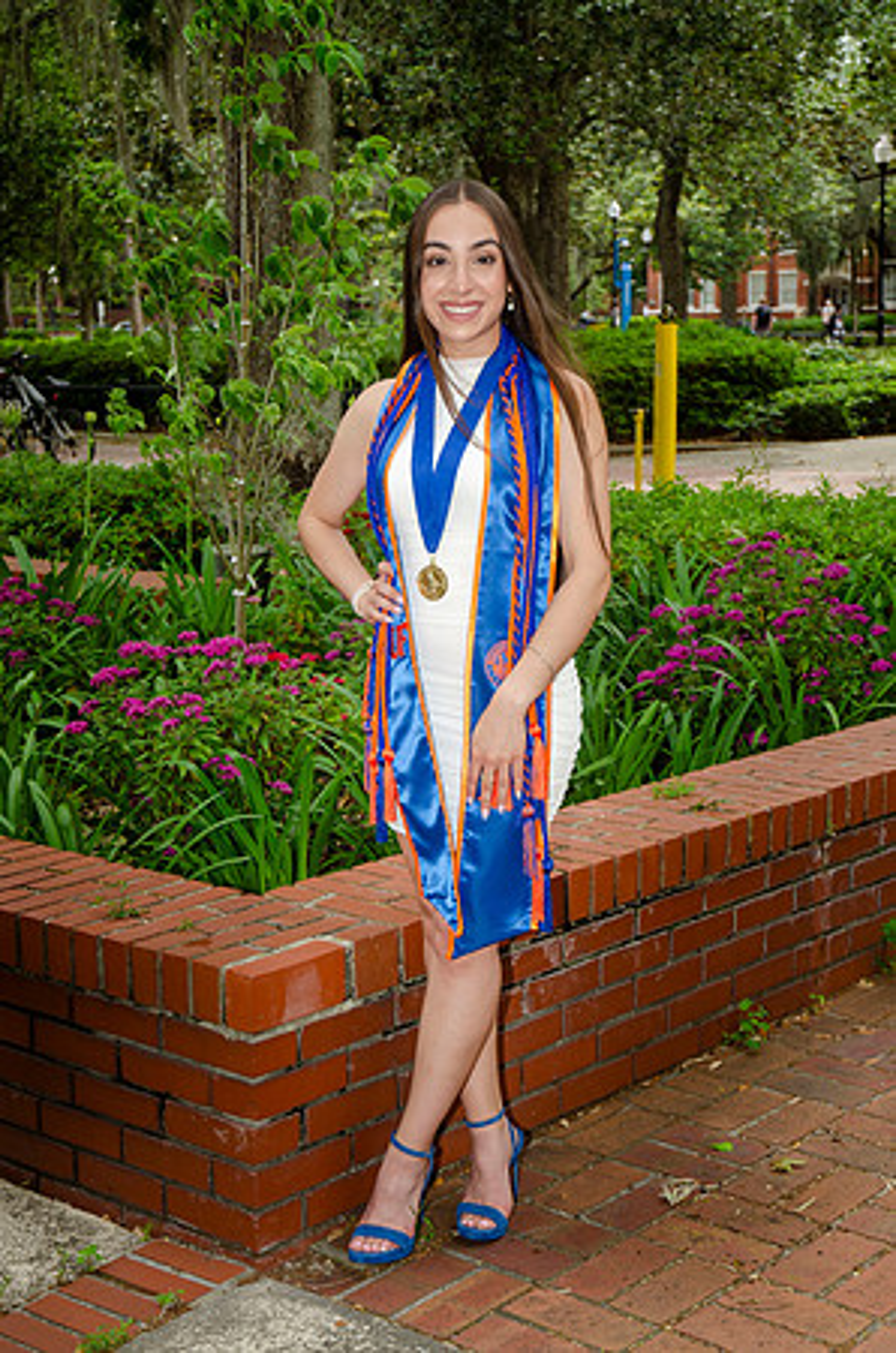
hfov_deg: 22.5
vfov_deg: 33.5
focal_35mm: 60
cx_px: 448
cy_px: 676
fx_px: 2250
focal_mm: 40
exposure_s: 1/250
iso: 100
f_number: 4.5
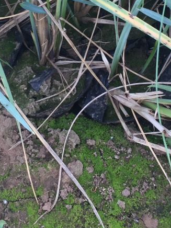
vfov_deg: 26.5
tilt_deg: -46.6
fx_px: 468
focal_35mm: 71
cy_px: 25
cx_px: 79
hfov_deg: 20.7
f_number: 2.2
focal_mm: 4.15
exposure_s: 1/100
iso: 40
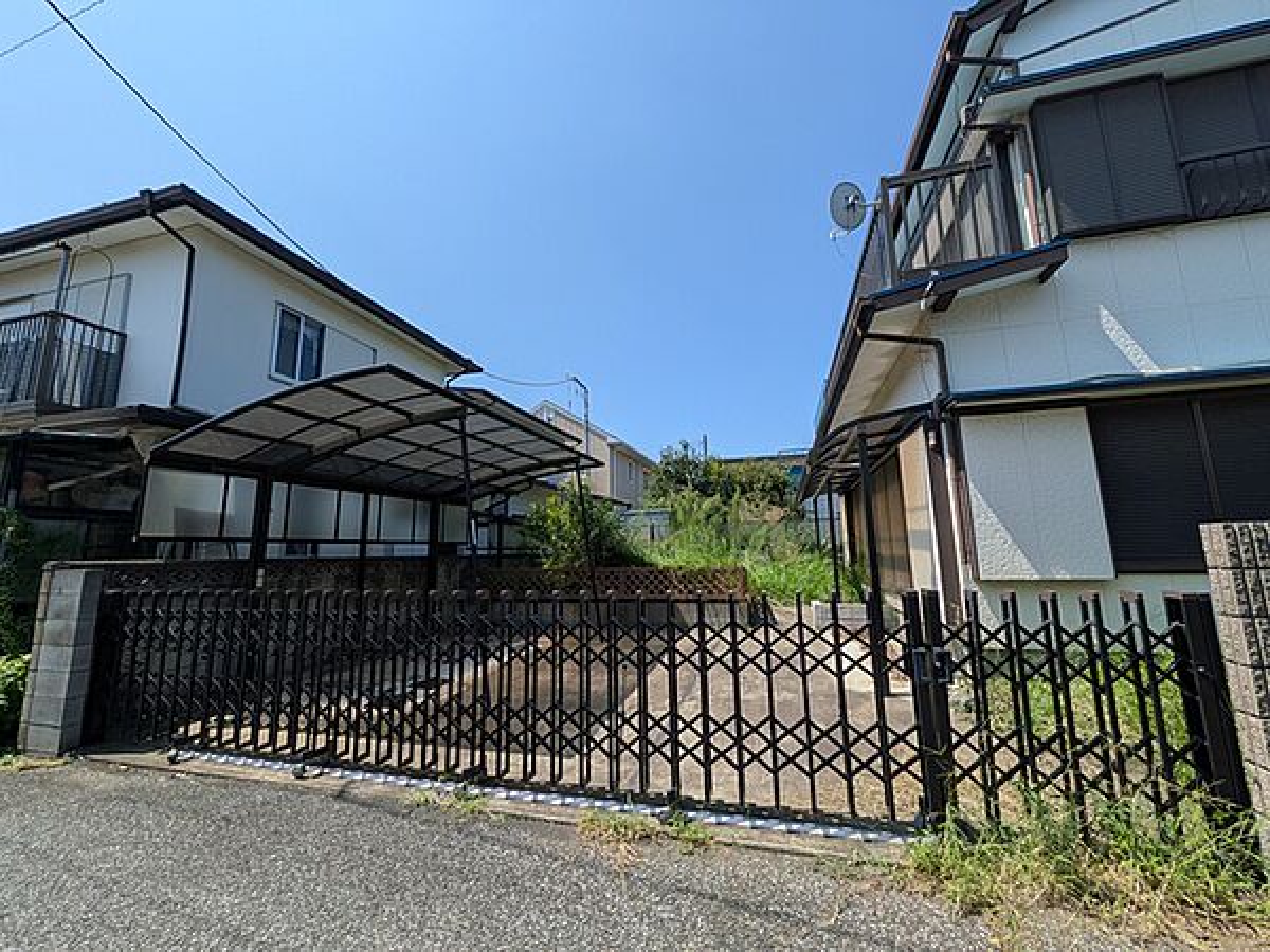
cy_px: 476
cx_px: 635
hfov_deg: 102.1
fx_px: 514
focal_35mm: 14
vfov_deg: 85.7
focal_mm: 1.83
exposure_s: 1/1689
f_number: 2.2
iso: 51
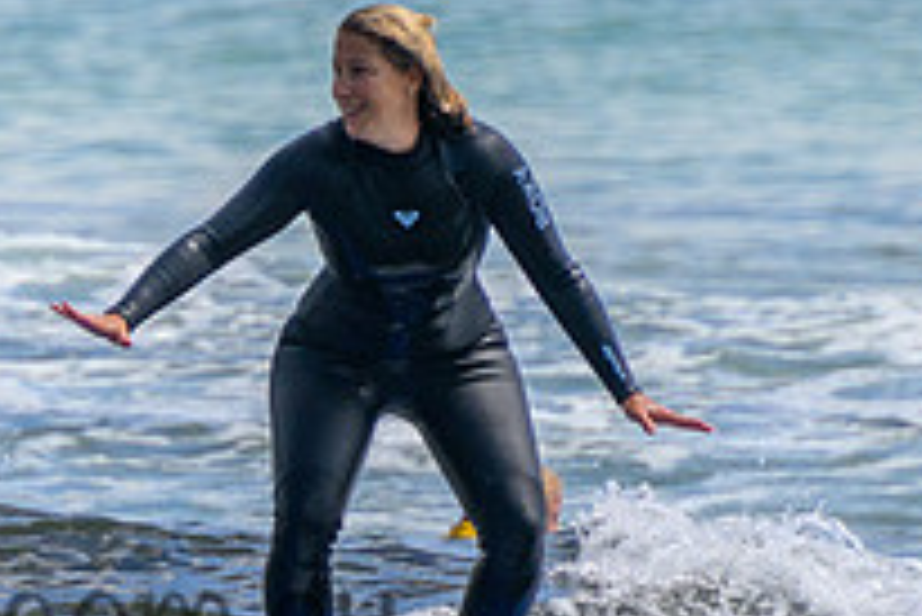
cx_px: 67
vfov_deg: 0.9
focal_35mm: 1552
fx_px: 39775
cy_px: 375
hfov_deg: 1.3
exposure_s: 1/2000
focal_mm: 400
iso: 320
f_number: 5.6
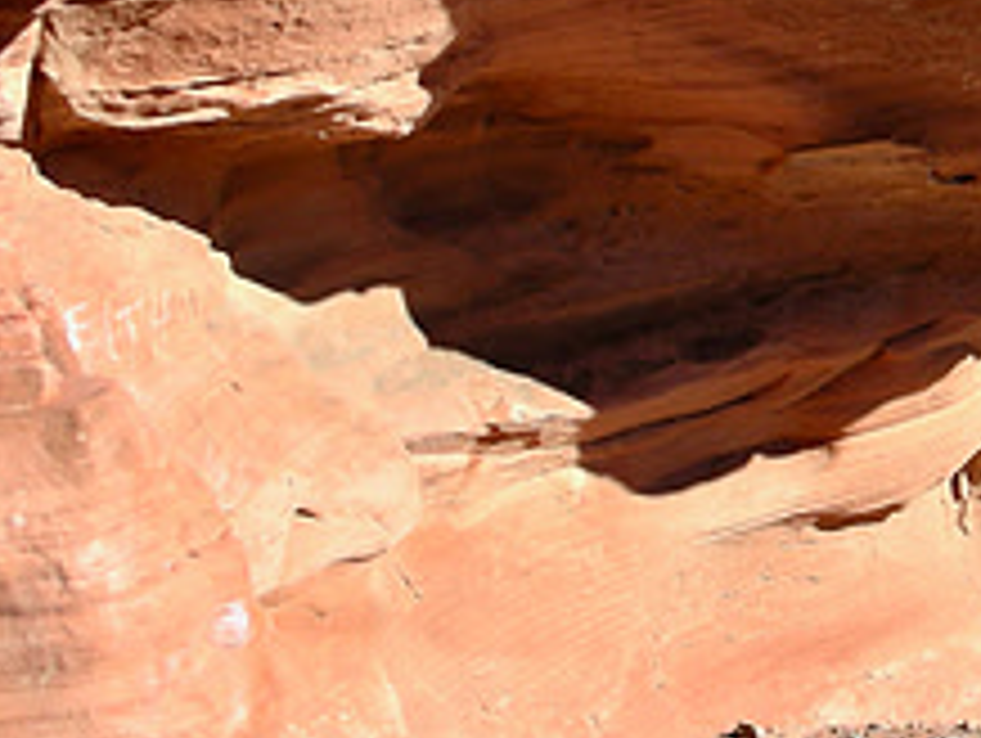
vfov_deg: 10.5
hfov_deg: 13.4
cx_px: 1296
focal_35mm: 141
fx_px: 4000
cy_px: 115
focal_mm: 8.8
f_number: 3.7
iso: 50
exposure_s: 1/415
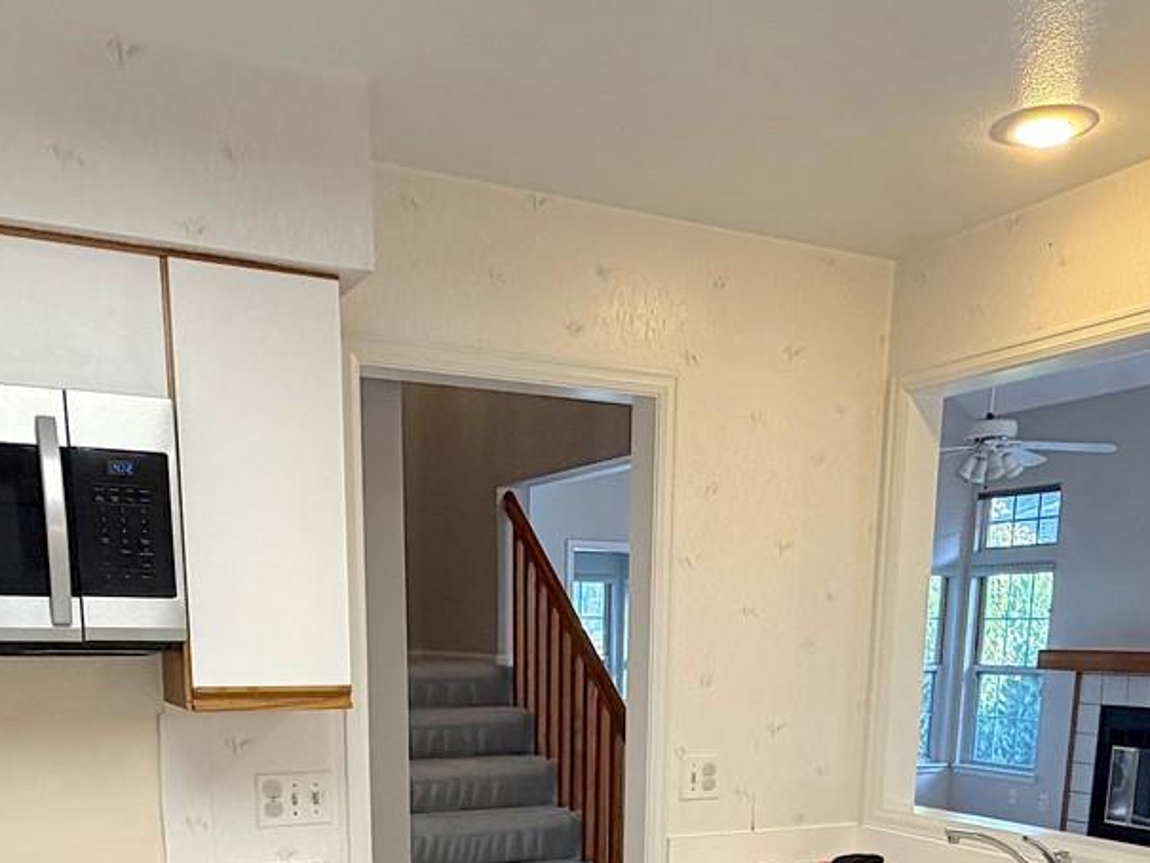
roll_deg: -0.4
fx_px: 1229
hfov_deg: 50.1
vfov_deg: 34.3
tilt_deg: -12.6
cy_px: 912
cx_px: 582
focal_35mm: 37
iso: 200
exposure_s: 1/120
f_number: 2.2
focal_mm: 2.22
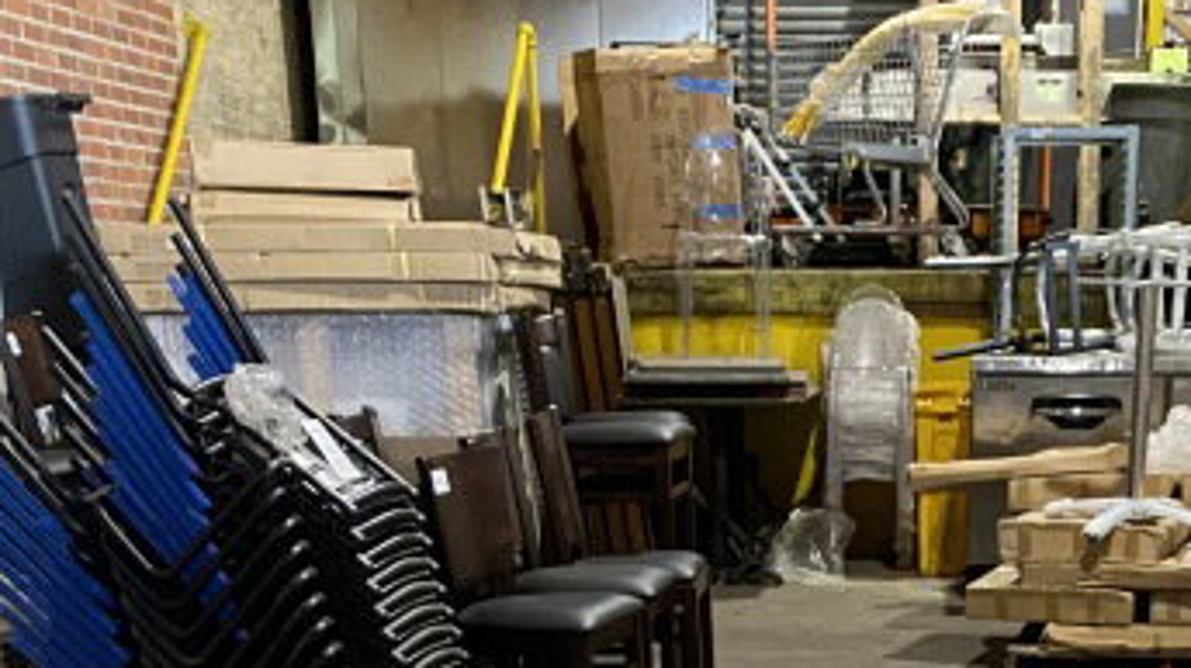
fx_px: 2115
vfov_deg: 14.9
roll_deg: +0.1
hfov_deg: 31.0
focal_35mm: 67
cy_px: 1307
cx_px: 859
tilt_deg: -21.6
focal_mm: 4.25
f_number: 1.8
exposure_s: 1/60
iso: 500
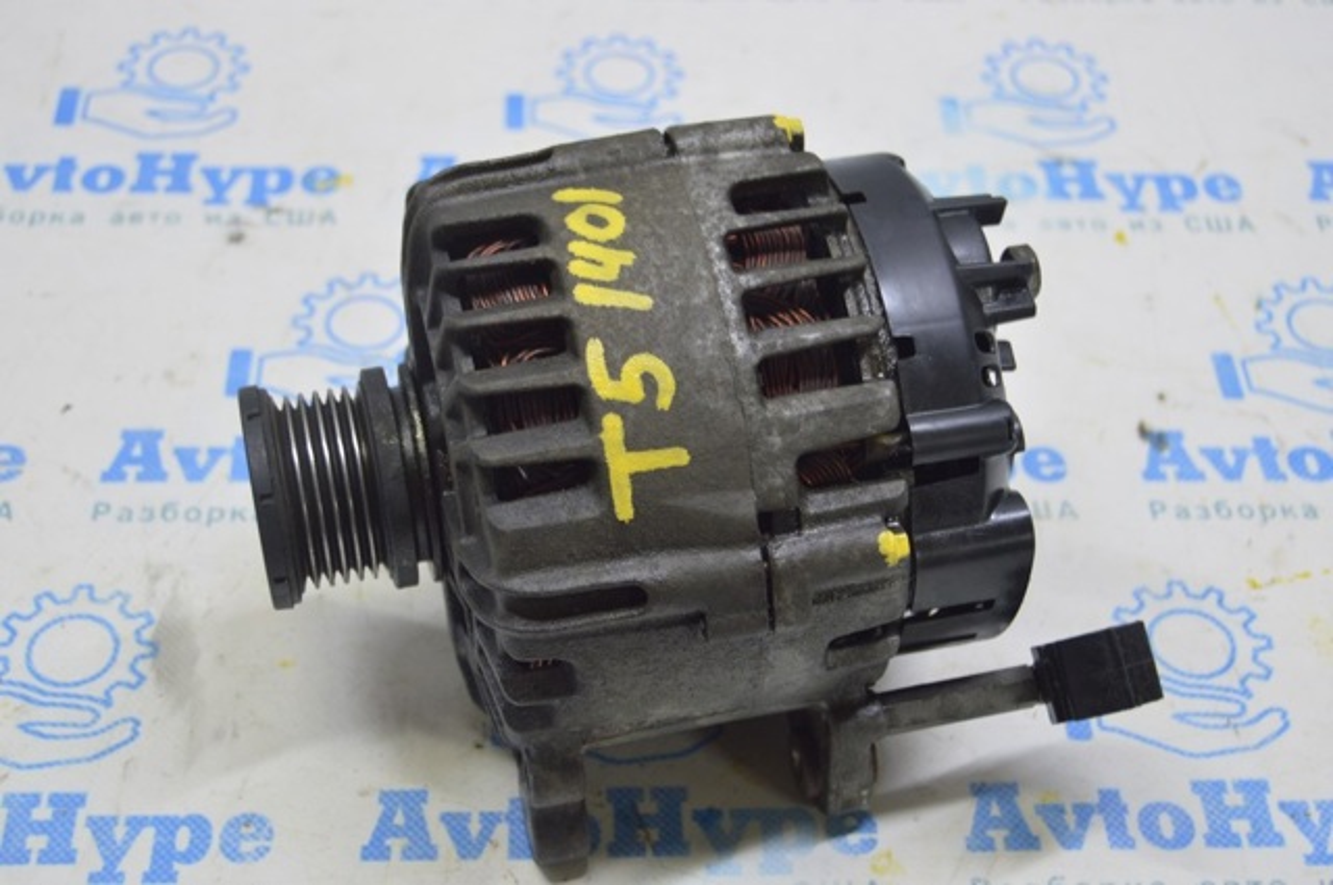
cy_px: 442
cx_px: 666
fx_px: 2108
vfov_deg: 23.7
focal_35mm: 57
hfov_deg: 35.1
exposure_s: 1/20
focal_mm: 38
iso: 400
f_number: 5.6
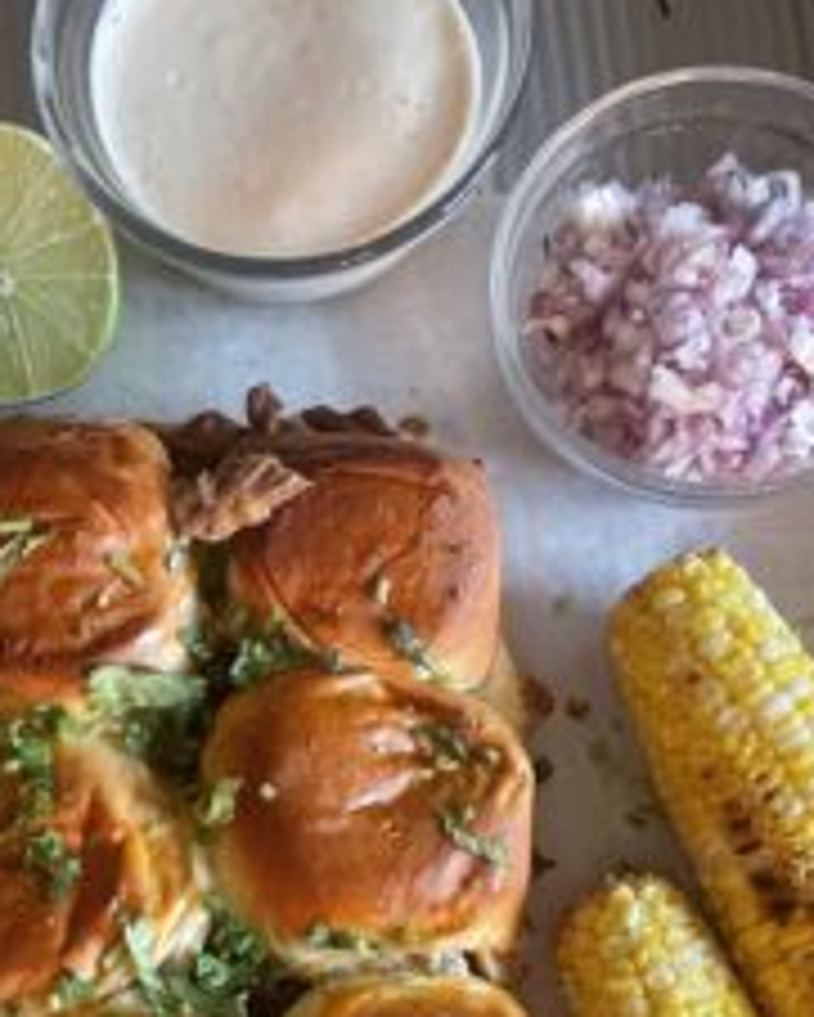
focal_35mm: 53
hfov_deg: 28.5
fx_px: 1595
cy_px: 878
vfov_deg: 33.8
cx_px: 313
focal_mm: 2.71
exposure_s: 1/30
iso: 640
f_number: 2.2
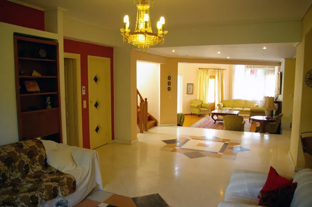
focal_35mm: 27
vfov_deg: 47.9
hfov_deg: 67.4
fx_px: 234
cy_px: 104
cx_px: 156
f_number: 3.5
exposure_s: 1/30
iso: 200
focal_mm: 18
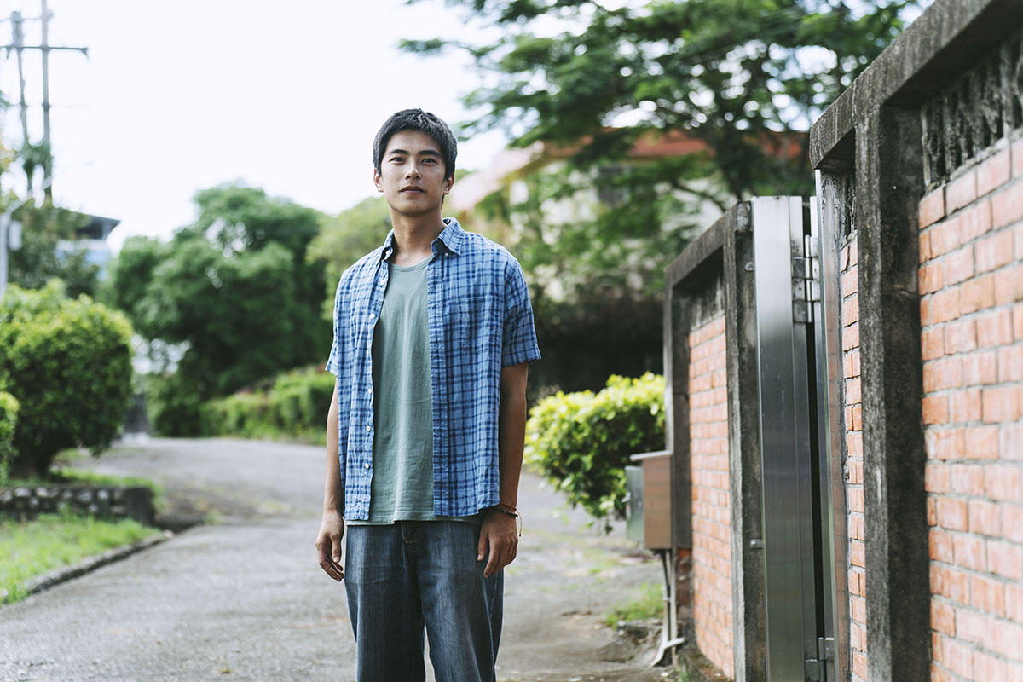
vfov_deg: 21.2
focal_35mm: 64
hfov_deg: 31.4
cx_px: 512
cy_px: 341
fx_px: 1819
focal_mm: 64
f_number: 2.5
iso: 200
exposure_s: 1/800
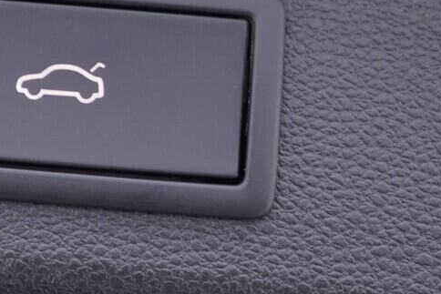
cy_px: 39
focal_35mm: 107
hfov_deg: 18.9
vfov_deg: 12.7
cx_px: 95
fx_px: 1311
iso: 200
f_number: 2.8
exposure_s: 1/40
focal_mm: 24
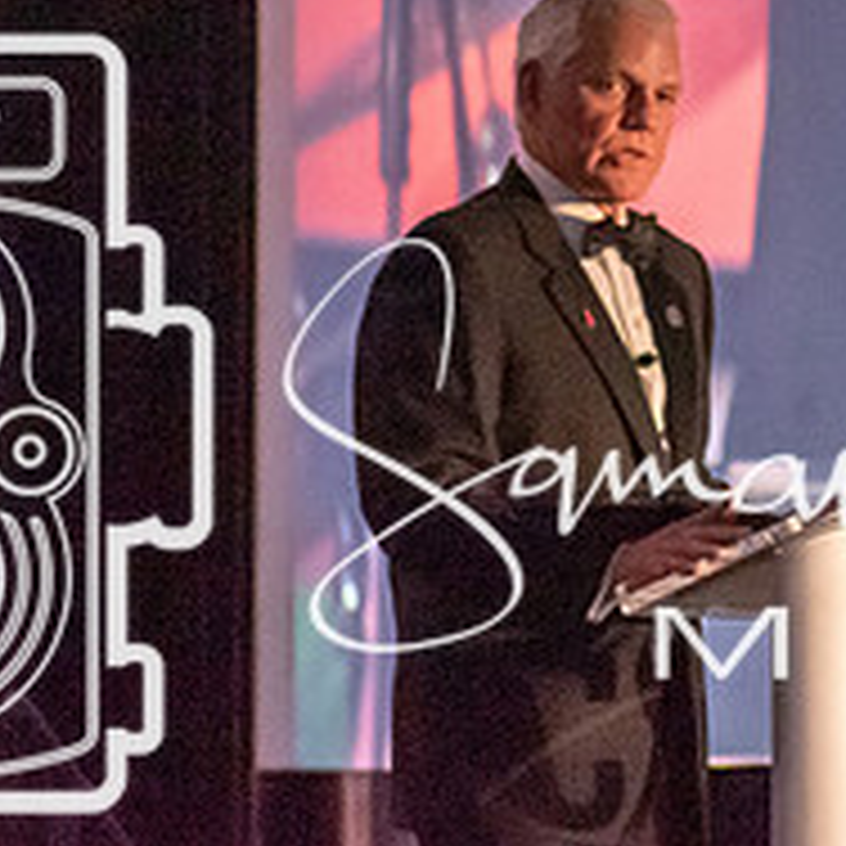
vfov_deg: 2.4
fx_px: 20461
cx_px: 855
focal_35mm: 740
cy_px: 65
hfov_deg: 2.4
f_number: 5.3
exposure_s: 1/250
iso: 12800
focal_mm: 180
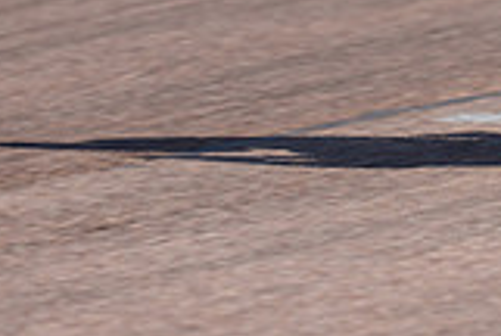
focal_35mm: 1614
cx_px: 922
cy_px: -132
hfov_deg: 1.3
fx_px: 22503
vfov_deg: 0.9
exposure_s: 1/320
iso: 50
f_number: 5
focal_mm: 400
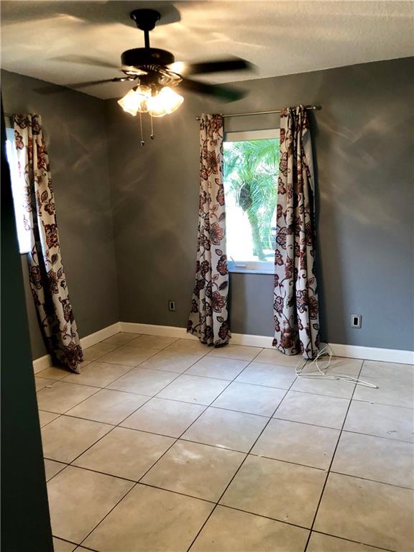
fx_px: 446
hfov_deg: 49.7
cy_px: 276
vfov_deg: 63.4
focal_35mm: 28
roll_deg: +2.9
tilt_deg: -6.6
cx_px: 207
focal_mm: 4
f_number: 1.8
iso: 40
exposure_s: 1/15
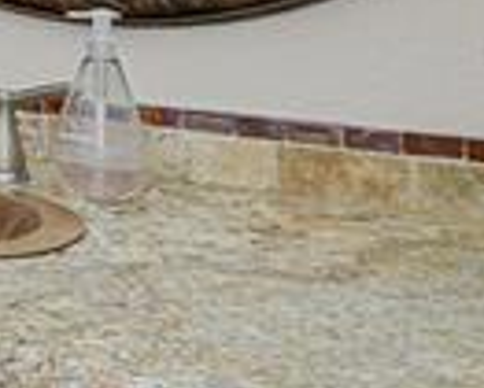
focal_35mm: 78
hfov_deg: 16.6
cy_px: -63
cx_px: -547
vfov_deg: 18.7
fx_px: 1118
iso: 250
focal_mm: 17
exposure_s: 2.5
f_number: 8
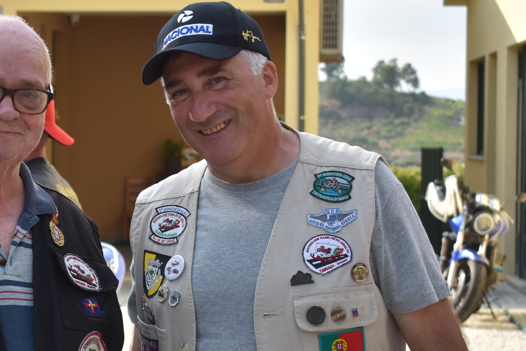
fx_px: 2031
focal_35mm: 139
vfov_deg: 9.9
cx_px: 35
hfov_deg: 14.6
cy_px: 200
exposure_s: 1/1000
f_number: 5.3
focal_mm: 48
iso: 500
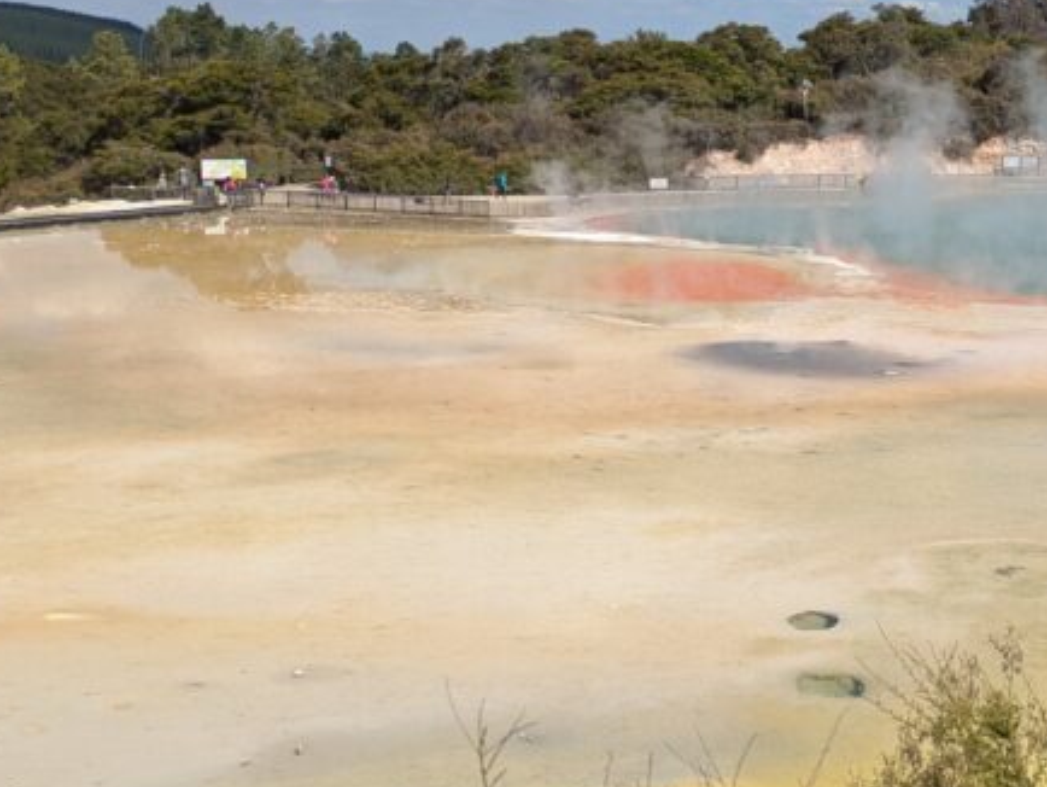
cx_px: 1047
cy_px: 313
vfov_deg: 24.8
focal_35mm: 59
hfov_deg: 30.4
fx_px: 1786
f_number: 1.89
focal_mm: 5.43
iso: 55
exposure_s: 1/3086
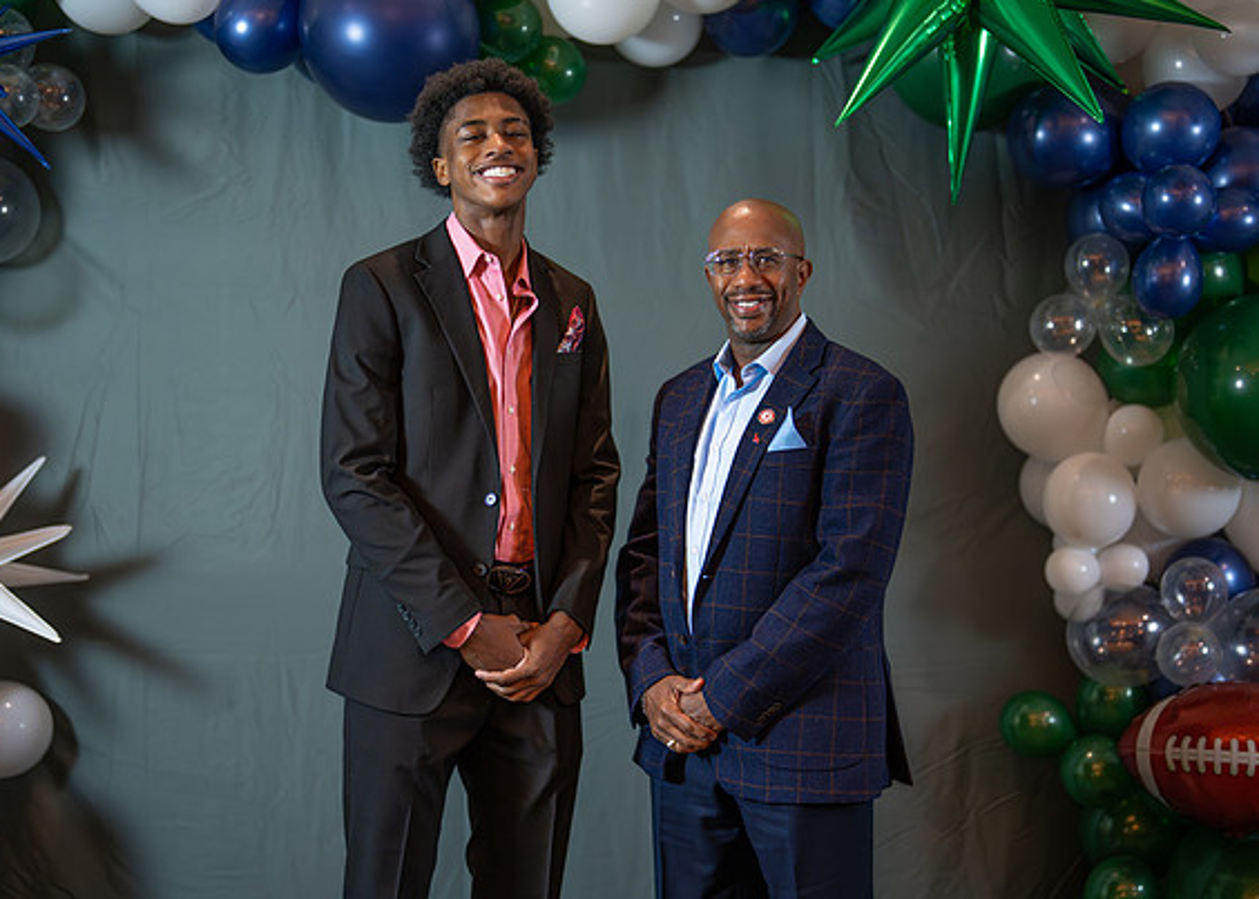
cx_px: 636
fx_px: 2003
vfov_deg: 25.3
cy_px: 463
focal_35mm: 56
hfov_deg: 34.9
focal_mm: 50
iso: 1000
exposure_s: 1/320
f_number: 1.2
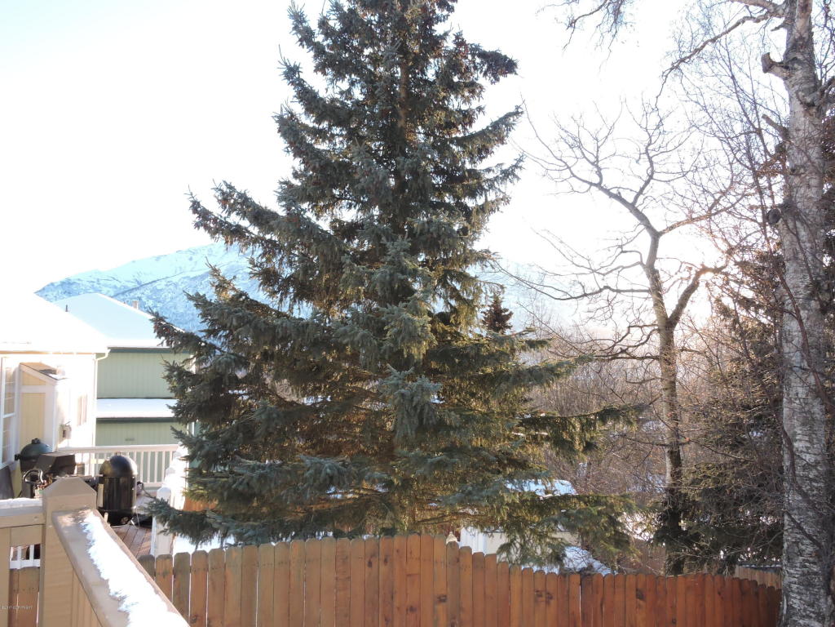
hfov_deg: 60.0
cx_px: 418
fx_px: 724
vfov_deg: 46.8
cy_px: 314
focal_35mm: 30
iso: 360
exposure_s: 1/400
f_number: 3.5
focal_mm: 5.4
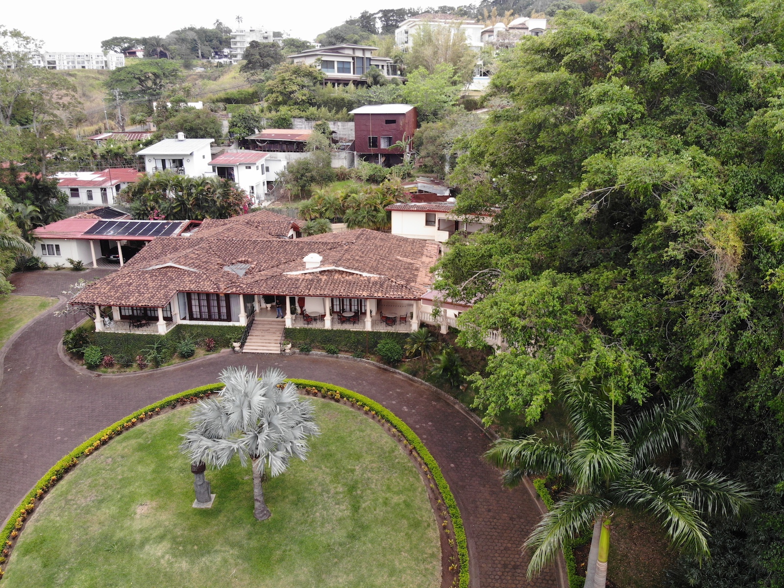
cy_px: 294
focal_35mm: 24
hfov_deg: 71.6
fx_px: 543
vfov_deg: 56.8
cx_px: 392
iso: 100
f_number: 2.8
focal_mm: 4.5
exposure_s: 1/230
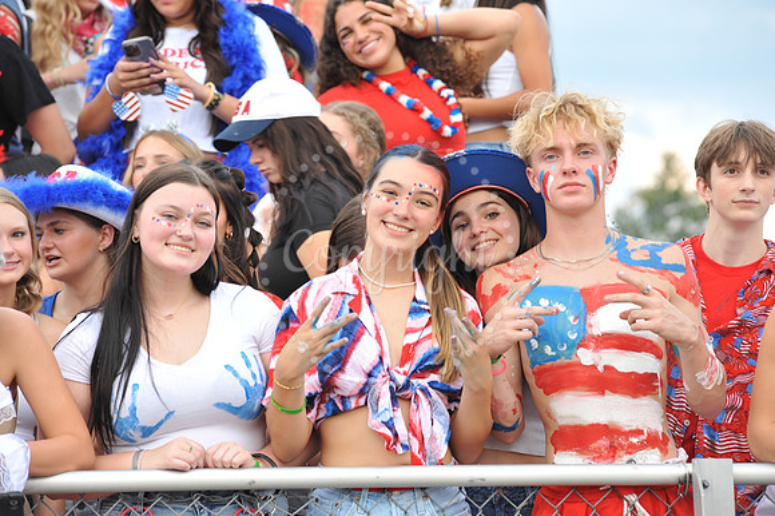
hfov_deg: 10.3
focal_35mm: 200
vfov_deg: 6.9
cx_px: 388
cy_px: 258
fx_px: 4303
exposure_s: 1/80
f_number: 7.1
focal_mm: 200
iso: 500
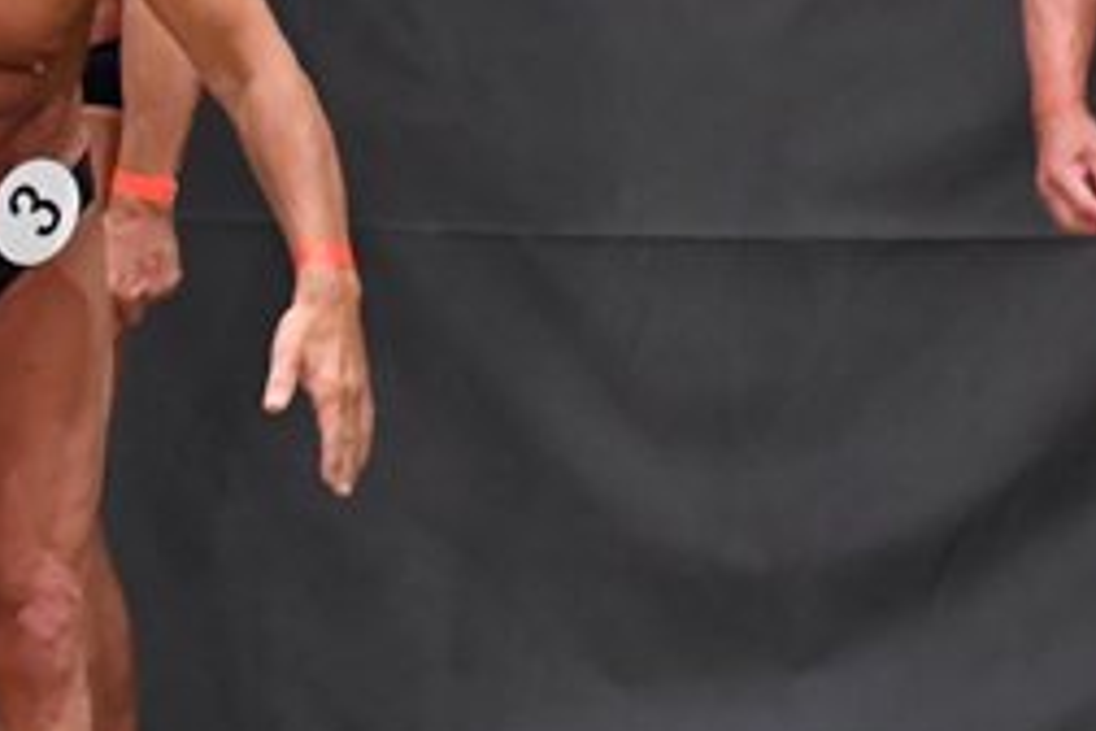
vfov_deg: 2.2
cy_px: 244
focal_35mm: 621
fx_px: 18905
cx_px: -141
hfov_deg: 3.3
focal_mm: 135
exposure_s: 1/400
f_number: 5.6
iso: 5000
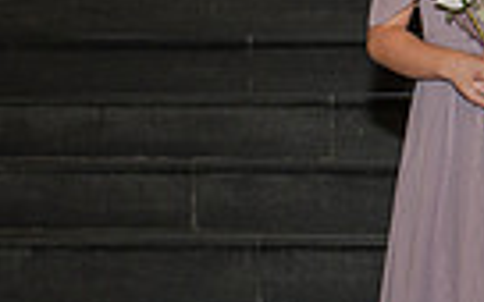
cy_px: -75
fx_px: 2335
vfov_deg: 7.3
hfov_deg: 11.3
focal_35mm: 177
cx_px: 740
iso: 1000
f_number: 3.5
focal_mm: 35
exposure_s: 1/200
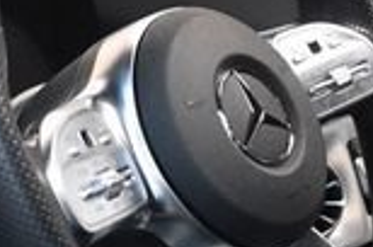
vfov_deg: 10.9
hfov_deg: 16.4
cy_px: 191
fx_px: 1292
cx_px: 116
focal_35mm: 125
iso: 3200
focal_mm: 20
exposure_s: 1/125
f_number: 3.5
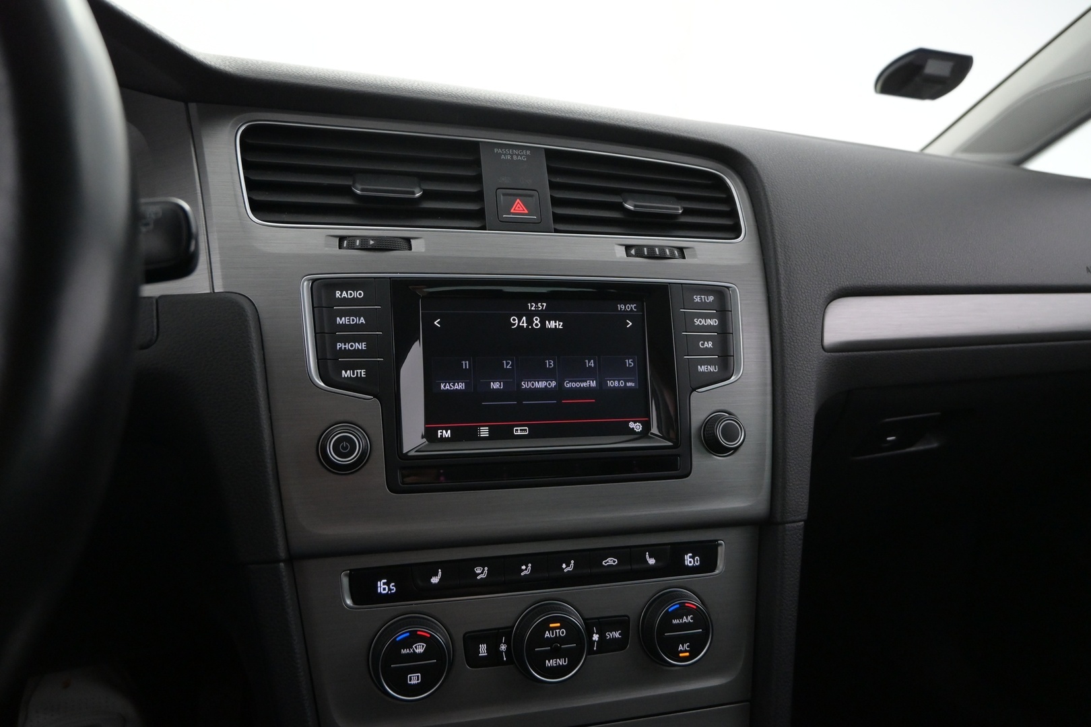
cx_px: 546
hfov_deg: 73.7
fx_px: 727
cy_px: 364
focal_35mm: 24
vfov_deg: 53.1
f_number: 4
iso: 2500
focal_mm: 16
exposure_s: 1/60
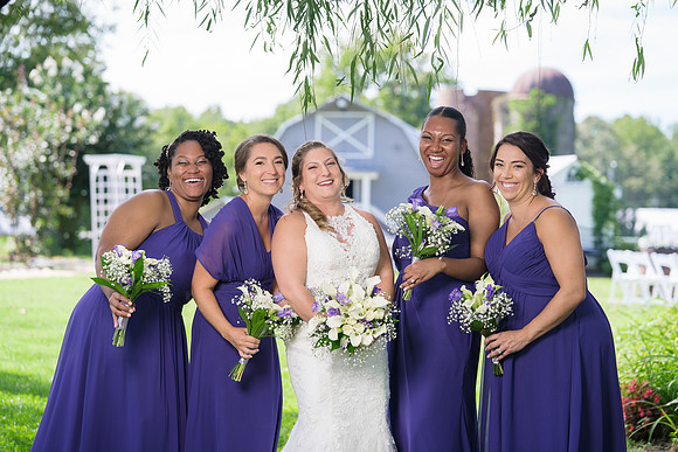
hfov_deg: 19.3
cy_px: 226
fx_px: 1997
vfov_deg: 12.9
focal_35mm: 106
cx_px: 339
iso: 100
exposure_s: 1/200
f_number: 4
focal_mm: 106
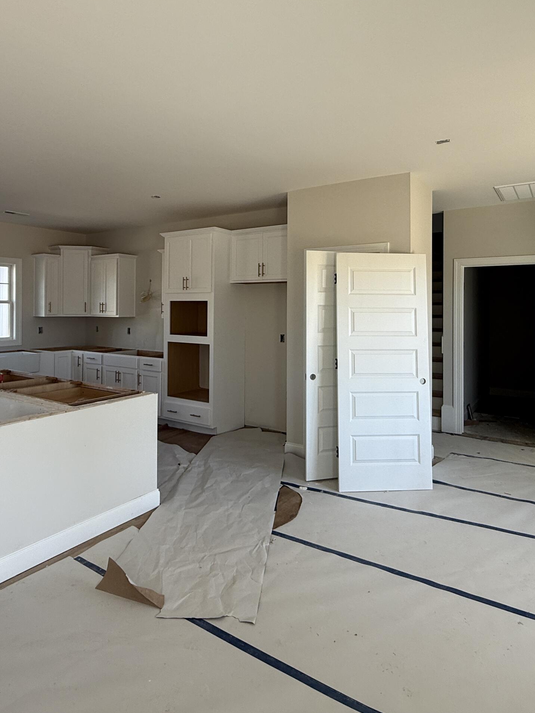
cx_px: 285
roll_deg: -0.2
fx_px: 453
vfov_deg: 75.9
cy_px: 301
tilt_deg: +0.9
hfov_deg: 61.0
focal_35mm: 22
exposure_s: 1/114
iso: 40
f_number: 2.2
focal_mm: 2.22
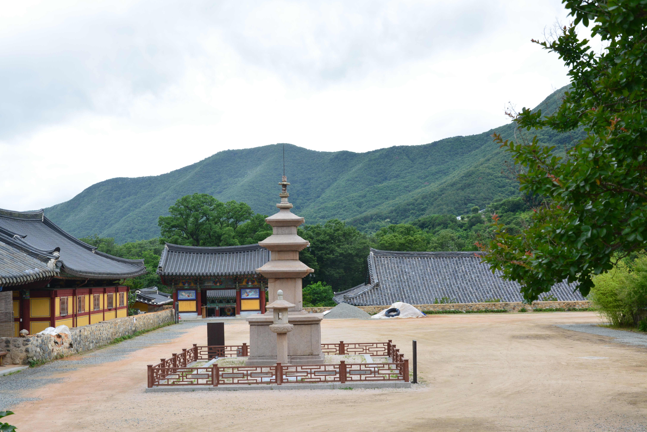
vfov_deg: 29.9
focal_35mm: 45
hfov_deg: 43.6
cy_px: 216
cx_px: 324
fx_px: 809
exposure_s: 1/125
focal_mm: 30
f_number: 7.1
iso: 400
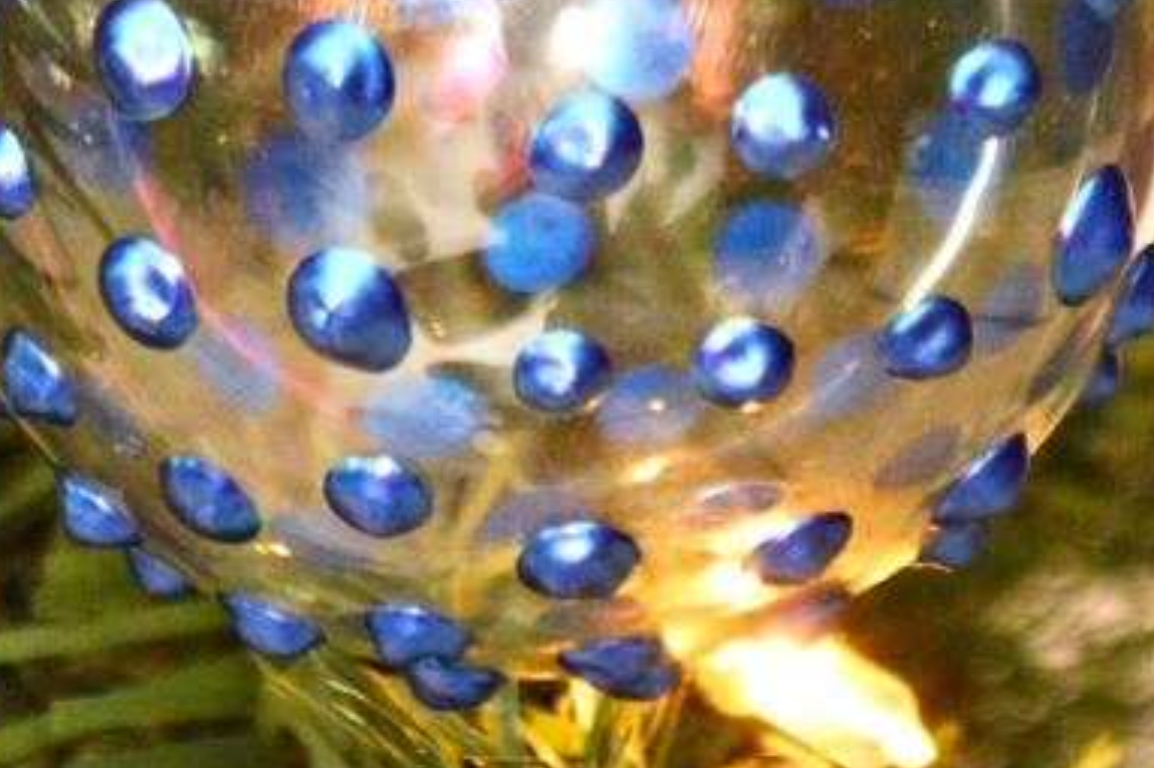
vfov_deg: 6.9
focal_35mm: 194
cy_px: -449
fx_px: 6221
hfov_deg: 10.6
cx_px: 380
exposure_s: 1/60
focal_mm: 55
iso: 1600
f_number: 5.6
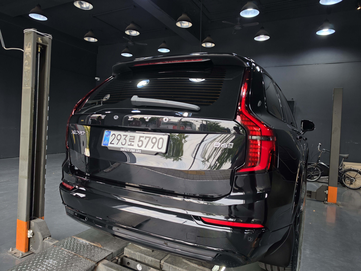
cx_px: 180
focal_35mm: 23
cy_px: 136
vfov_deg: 58.9
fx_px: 240
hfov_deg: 73.9
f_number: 1.4
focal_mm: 6.5
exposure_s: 1/120
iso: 64
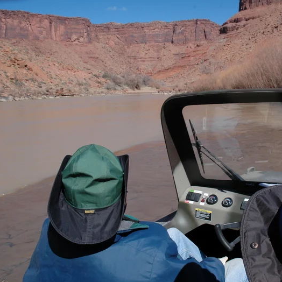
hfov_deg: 46.2
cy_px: 142
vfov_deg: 47.2
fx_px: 323
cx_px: 197
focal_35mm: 35
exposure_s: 1/400
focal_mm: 18
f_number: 10
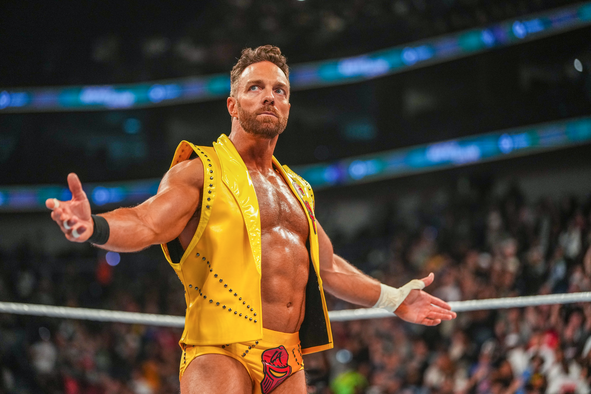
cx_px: 296
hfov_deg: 21.7
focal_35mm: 94
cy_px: 197
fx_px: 1543
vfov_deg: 14.6
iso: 2500
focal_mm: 94
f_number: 2
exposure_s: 1/1000
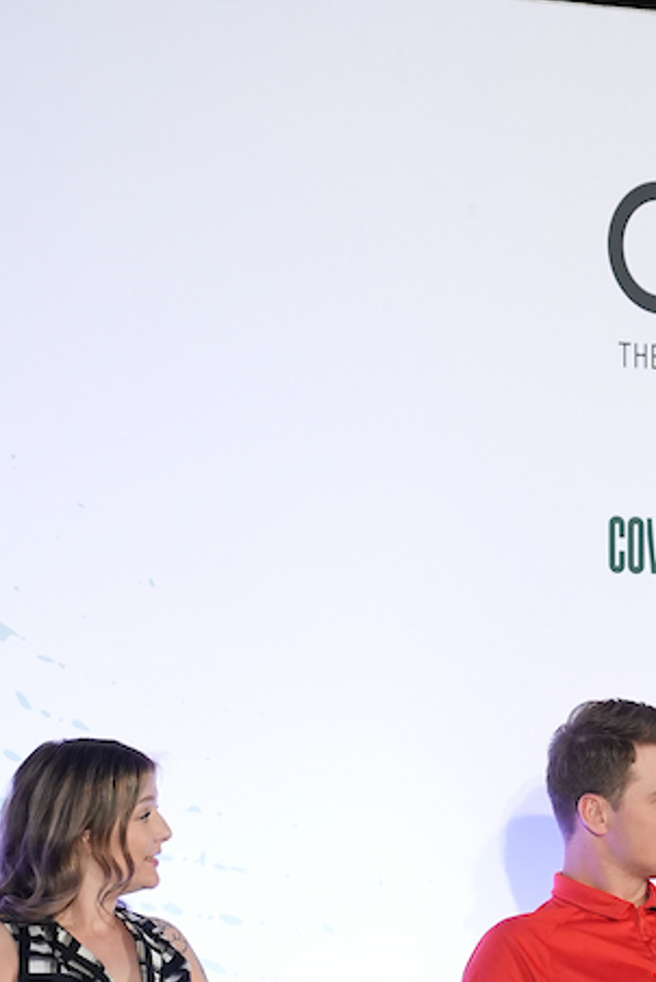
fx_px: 6659
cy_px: 956
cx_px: 865
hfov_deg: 5.6
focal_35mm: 244
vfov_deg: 8.4
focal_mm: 92
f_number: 2.8
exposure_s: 1/200
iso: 2500
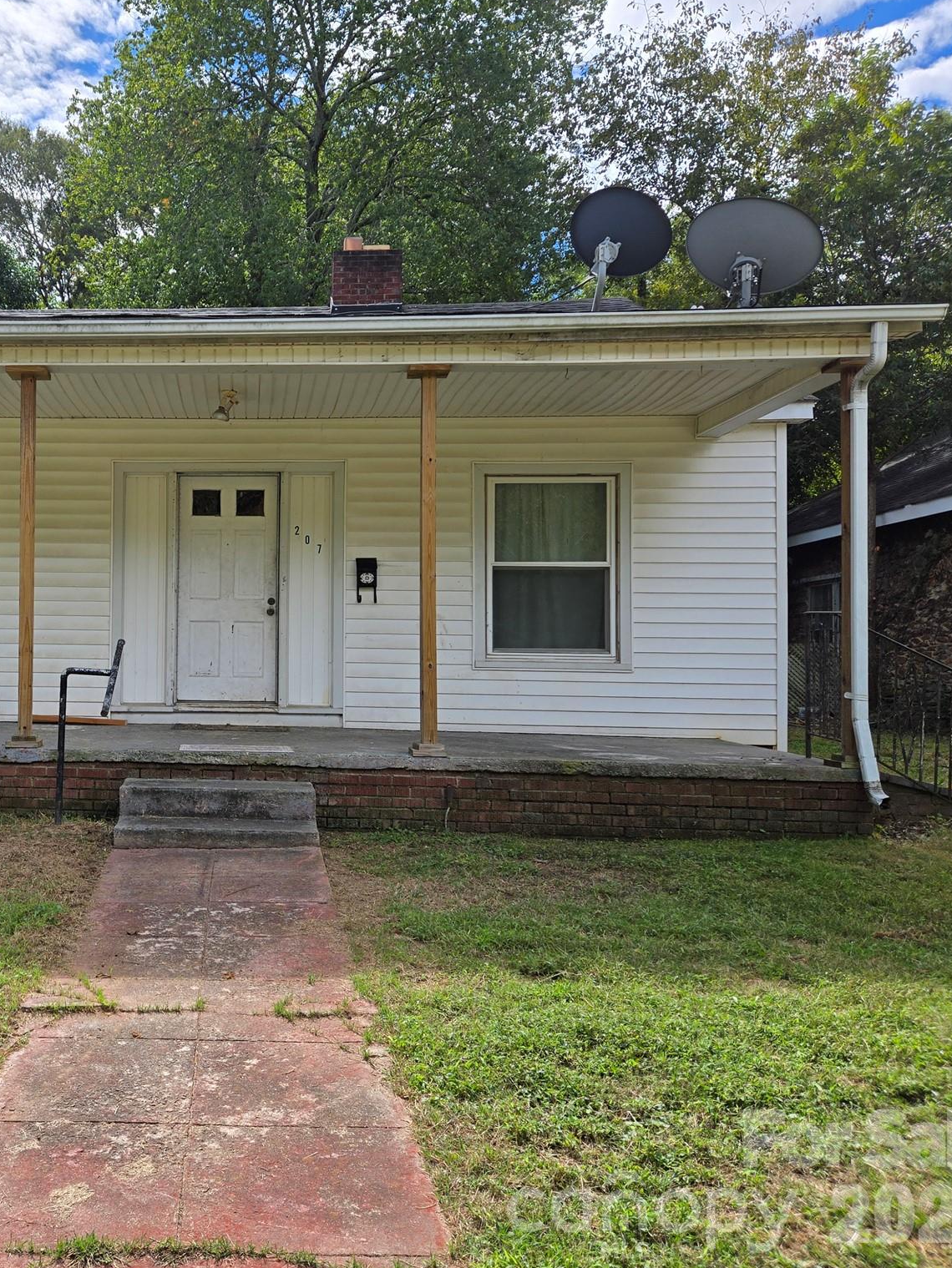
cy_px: 632
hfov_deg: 42.8
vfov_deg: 58.3
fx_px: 1136
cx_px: 154
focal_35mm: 31
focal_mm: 5.4
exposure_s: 1/2005
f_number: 1.8
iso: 25
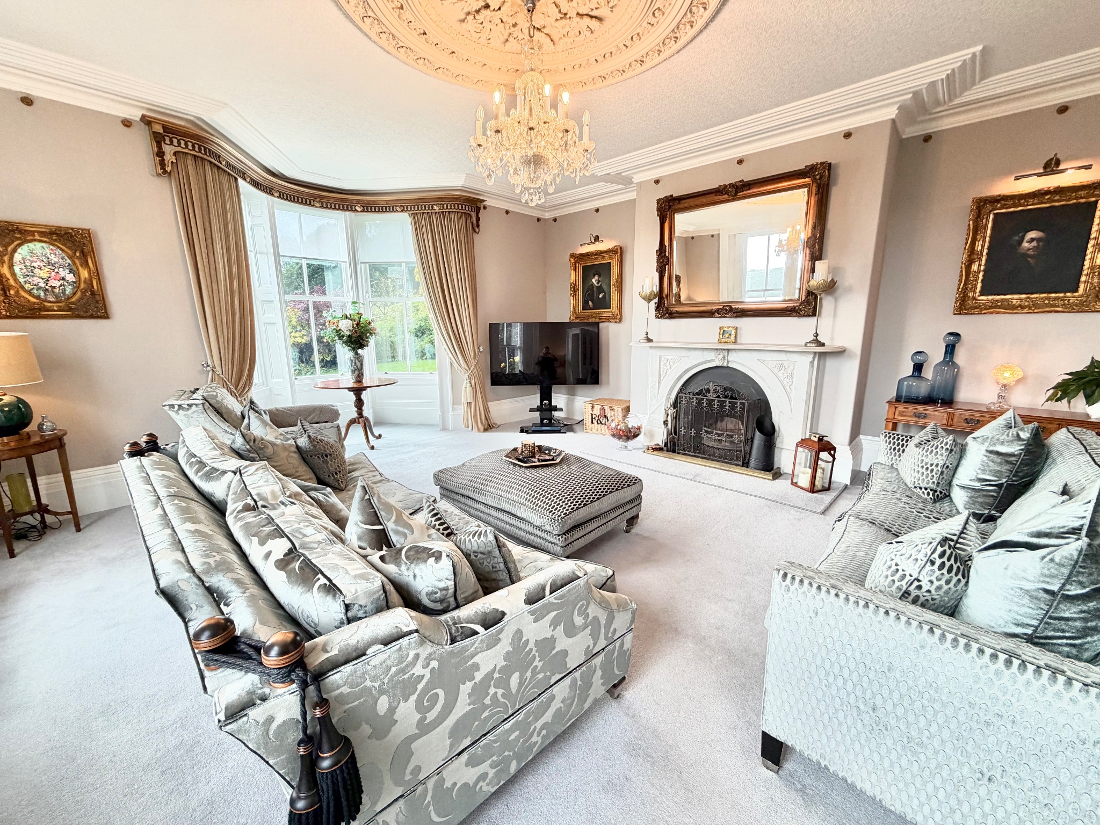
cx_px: 550
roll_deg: +0.8
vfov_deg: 85.7
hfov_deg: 102.1
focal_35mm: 14
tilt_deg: -11.2
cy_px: 412
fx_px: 445
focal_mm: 2.22
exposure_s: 1/100
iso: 125
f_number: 2.2
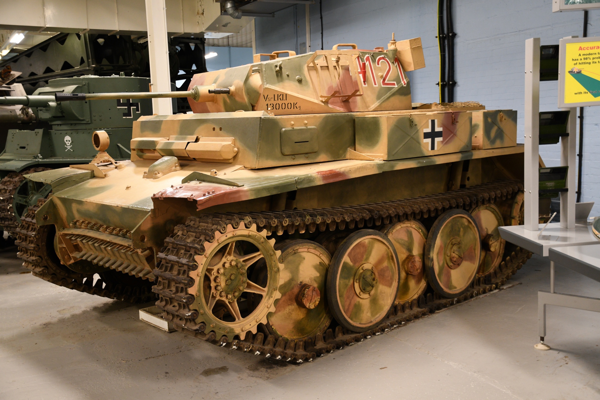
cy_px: 200
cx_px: 300
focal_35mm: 40
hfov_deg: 48.5
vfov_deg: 33.4
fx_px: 667
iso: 640
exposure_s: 1/20
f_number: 3
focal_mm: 27
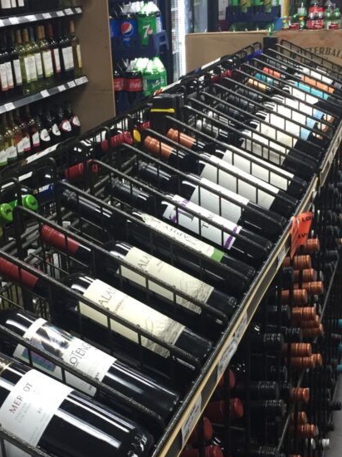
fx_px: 712
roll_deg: +2.6
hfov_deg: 27.0
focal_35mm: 54
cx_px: 142
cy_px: 266
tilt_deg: -20.8
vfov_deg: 35.5
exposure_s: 1/30
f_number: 2.2
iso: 50
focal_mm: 4.15
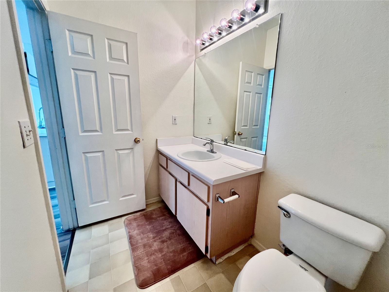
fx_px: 146
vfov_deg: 89.9
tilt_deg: -12.6
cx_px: 194
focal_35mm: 13
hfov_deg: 106.2
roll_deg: -1.3
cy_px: 146
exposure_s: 1/120
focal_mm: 1.57
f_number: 1.8
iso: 100
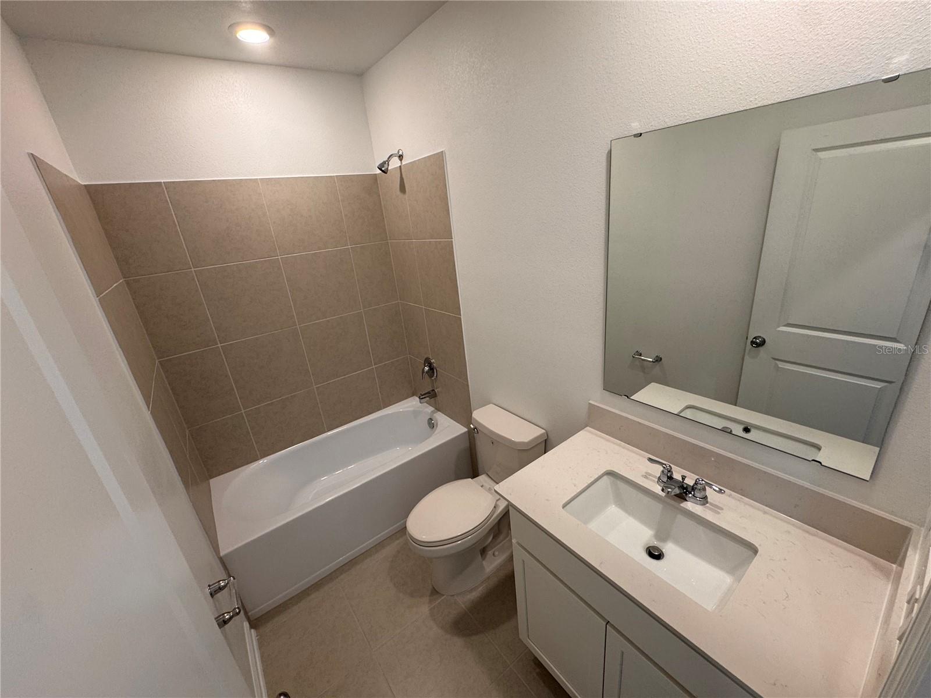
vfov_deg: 85.7
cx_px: 466
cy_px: 349
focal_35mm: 14
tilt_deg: -19.2
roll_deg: +6.2
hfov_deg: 102.1
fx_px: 377
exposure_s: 1/120
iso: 160
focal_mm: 2.22
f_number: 2.2
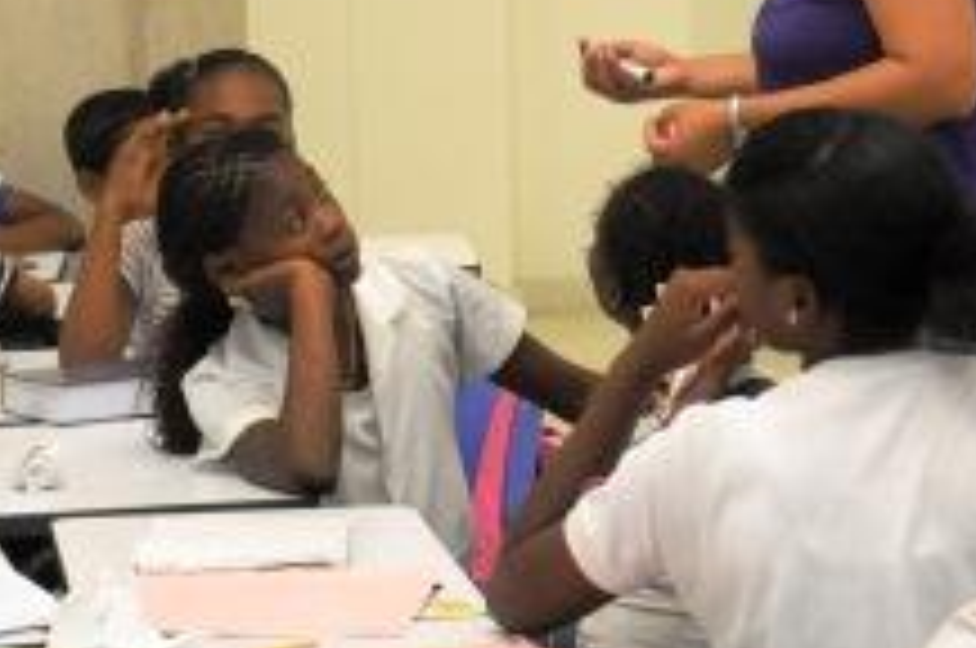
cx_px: 274
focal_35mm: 155
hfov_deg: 13.2
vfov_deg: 8.8
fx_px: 4196
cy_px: 238
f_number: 8
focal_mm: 50
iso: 3200
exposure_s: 1/100
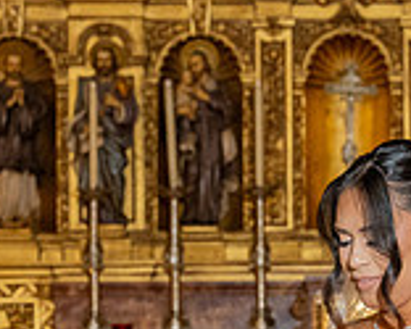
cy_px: 430
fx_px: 2799
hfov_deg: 8.4
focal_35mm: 230
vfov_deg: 6.7
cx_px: 345
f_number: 6.3
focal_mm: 66
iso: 2000
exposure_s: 1/200
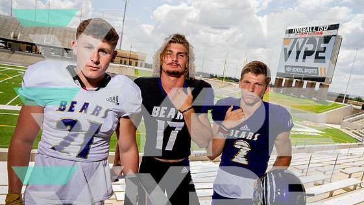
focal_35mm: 26
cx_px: 178
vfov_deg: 44.2
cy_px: 122
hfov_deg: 71.9
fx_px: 251
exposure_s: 1/250
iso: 100
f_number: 6.3
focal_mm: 24
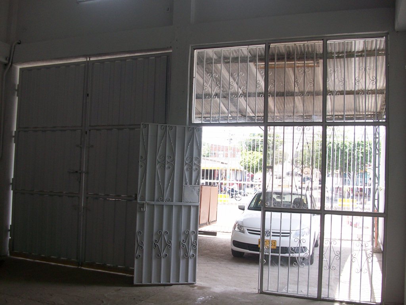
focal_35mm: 34
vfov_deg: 41.8
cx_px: 203
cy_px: 152
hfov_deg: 54.0
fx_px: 399
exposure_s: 1/141
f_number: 2.8
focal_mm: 5.7
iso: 64
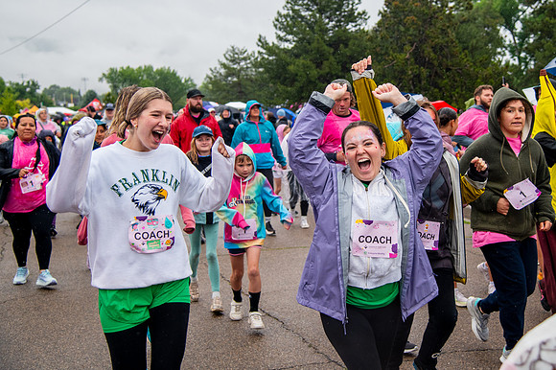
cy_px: 144
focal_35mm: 49
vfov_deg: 27.5
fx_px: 753
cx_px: 339
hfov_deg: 40.3
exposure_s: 1/1600
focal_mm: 40
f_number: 4
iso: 1600
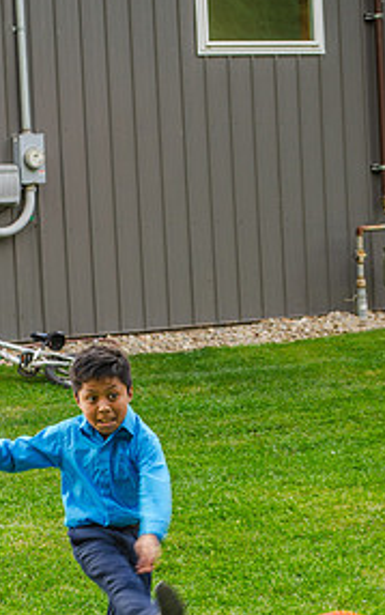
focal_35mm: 132
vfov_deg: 15.8
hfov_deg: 9.9
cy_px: 419
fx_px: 2214
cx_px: 110
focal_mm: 55
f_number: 5.6
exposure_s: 1/125
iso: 200
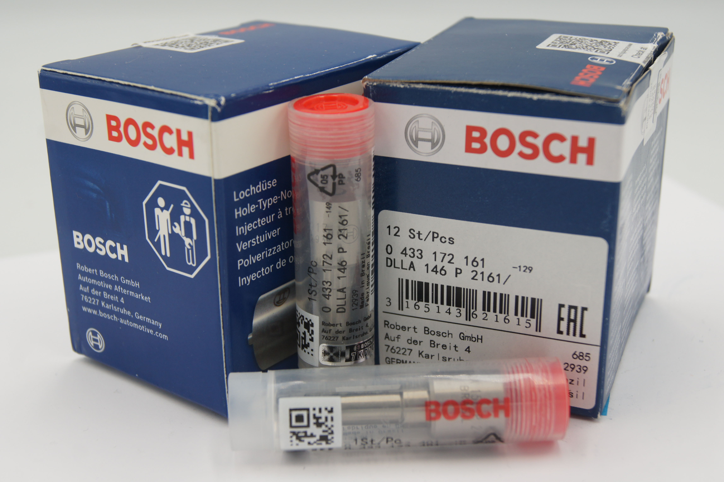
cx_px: 362
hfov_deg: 37.9
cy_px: 241
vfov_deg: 25.7
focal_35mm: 52
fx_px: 1055
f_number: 5.6
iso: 200
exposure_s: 1/125
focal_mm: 35
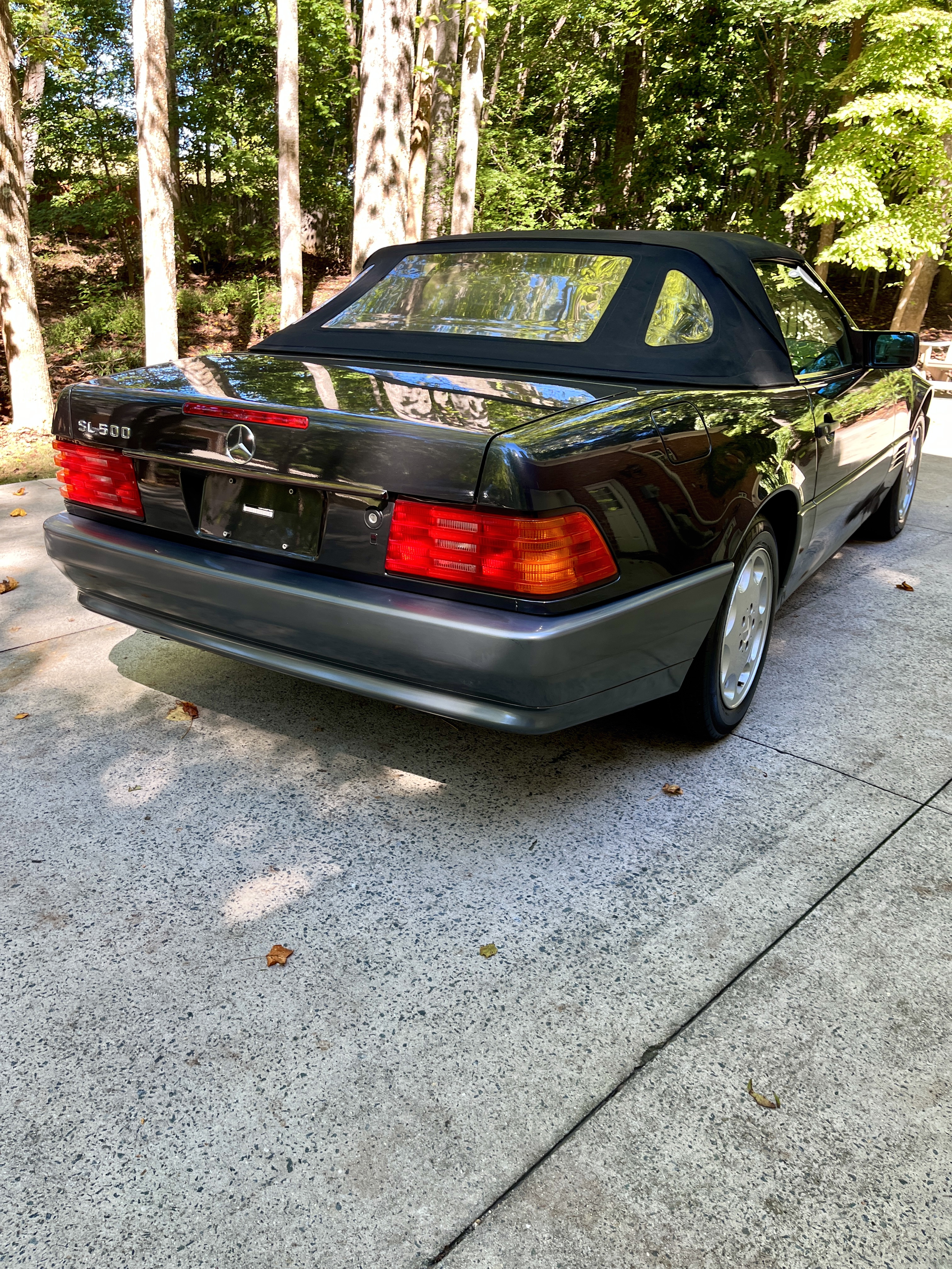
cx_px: 476
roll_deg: -4.0
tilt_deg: -21.4
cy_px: 634
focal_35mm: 26
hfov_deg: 53.1
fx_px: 953
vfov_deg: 67.3
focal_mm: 5.1
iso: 40
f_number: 1.6
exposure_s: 1/122
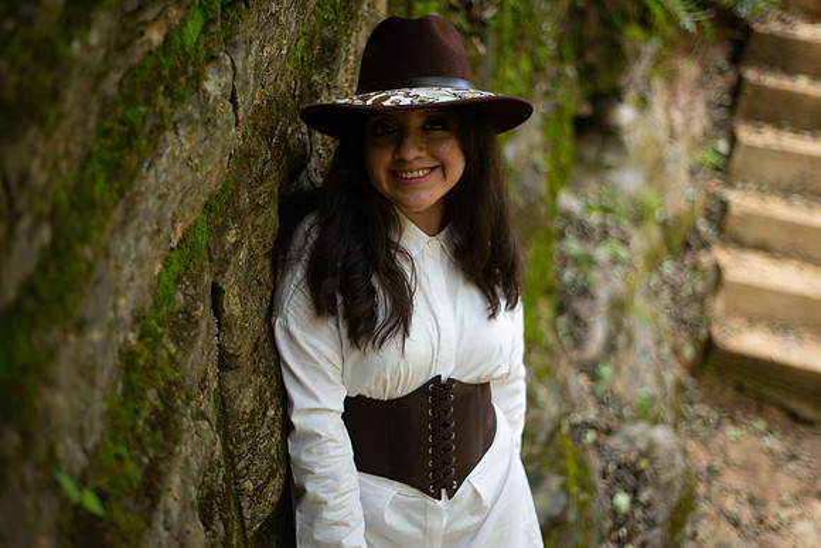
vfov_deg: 27.0
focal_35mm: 50
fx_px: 1140
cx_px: 410
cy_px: 274
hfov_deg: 39.6
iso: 400
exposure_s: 1/320
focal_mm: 50
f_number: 1.8
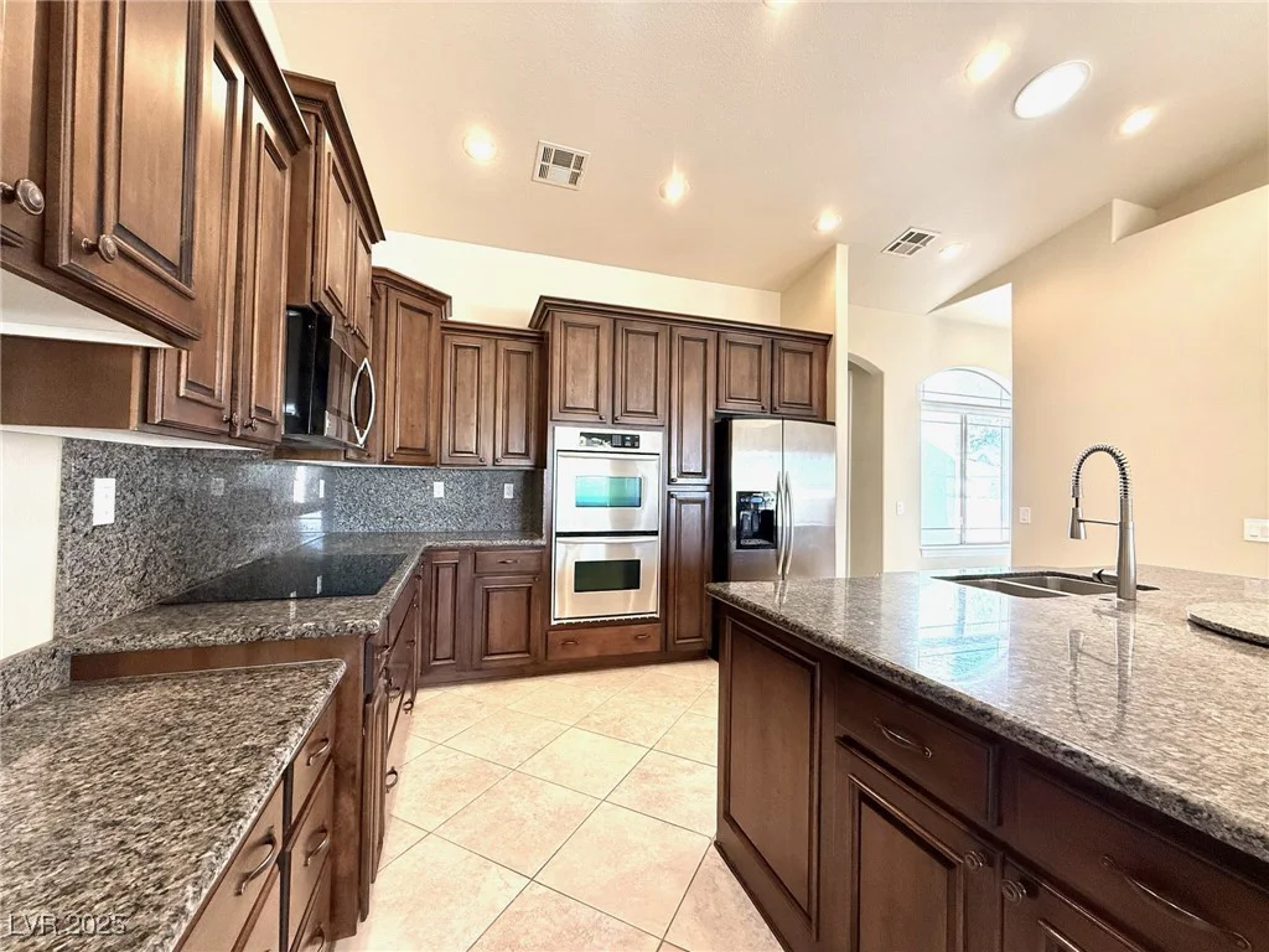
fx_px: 513
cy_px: 476
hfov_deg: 102.1
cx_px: 634
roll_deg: -0.9
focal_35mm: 14
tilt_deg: +0.4
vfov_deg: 85.7
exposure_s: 1/120
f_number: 2.2
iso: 320
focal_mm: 2.22
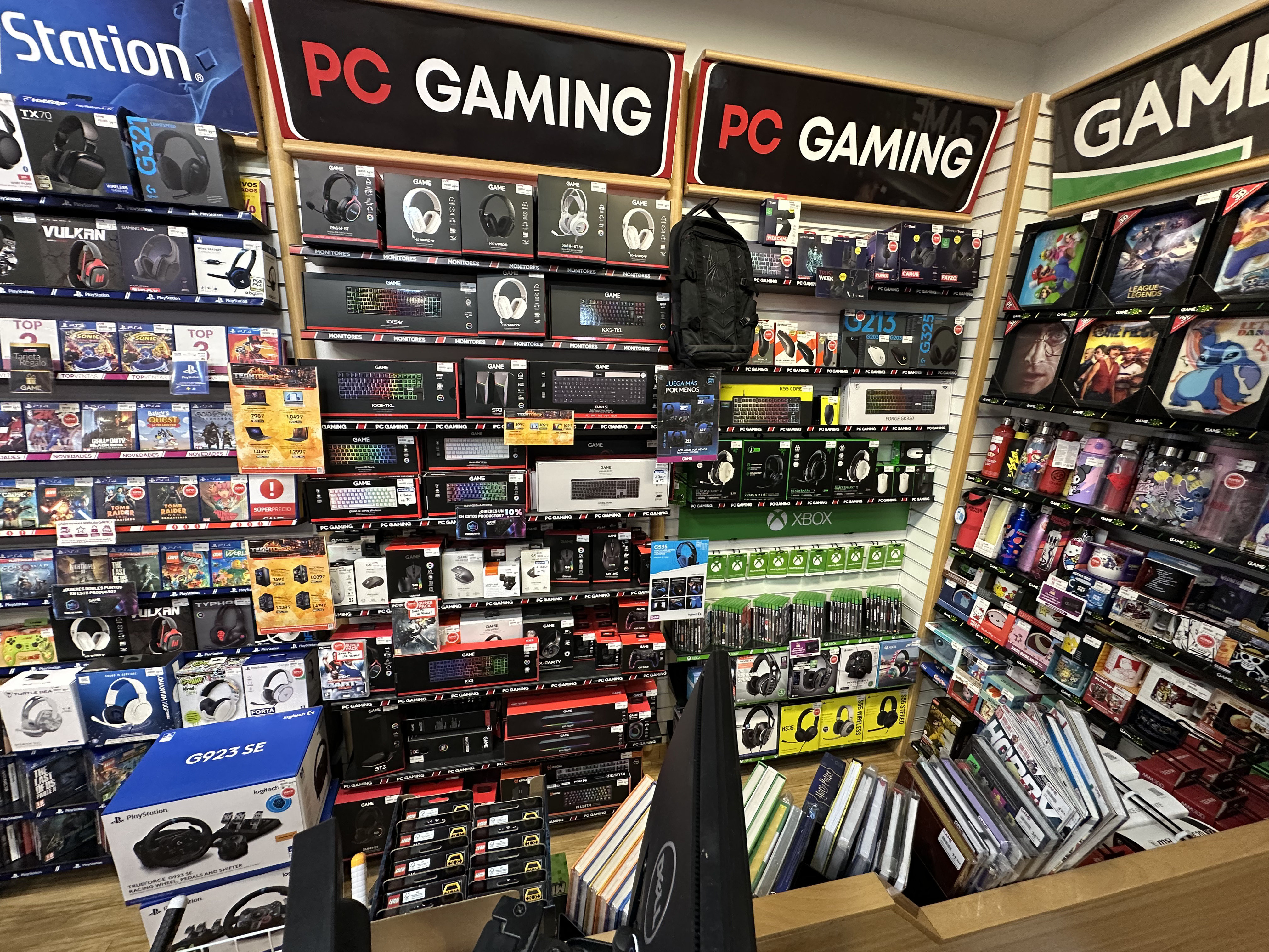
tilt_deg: -13.4
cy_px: 476
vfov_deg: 85.7
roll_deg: -3.3
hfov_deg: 102.1
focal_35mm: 14
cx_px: 634
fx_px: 513
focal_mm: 2.22
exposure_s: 1/100
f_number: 2.2
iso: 320
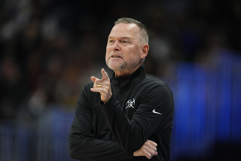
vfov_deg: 2.3
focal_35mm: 600
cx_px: 120
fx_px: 4016
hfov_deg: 3.4
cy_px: 80
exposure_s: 1/1250
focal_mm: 600
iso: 4000
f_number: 4
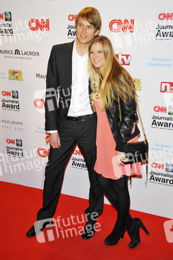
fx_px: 360
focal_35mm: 50
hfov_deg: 27.0
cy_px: 130
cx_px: 86
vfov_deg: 39.6
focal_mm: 50
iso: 800
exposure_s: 1/250
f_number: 6.3
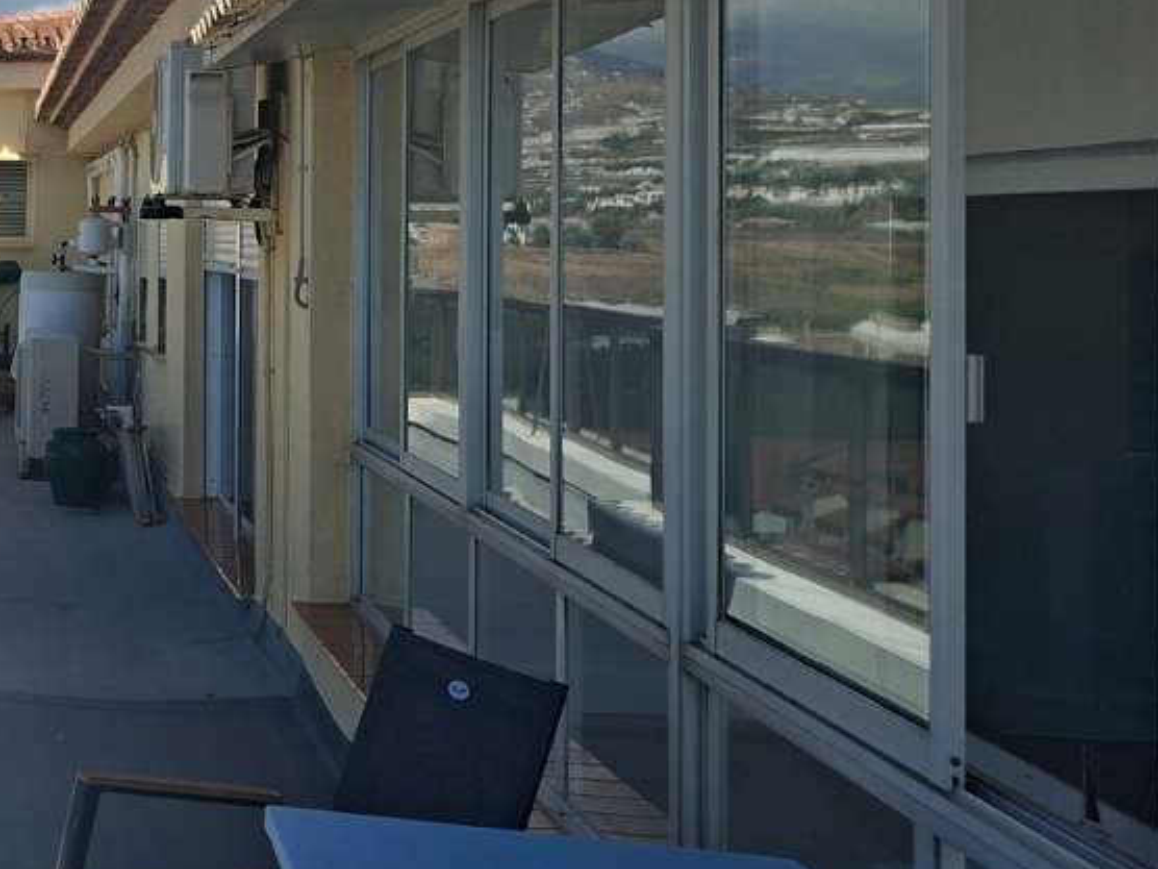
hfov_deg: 26.6
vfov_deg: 23.3
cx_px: -337
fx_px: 2074
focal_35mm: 62
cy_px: 166
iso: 50
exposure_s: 1/2336
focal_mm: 5.54
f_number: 1.8
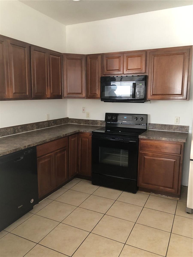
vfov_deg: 63.4
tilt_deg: -8.0
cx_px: 96
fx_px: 208
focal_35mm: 28
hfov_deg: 49.7
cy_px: 128
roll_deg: -0.3
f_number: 1.8
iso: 100
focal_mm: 3.99
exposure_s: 1/12
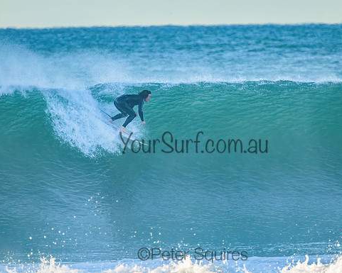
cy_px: 136
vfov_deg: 1.7
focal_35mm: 906
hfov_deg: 2.1
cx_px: 193
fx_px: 9172
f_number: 11
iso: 6400
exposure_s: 1/1250
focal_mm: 800
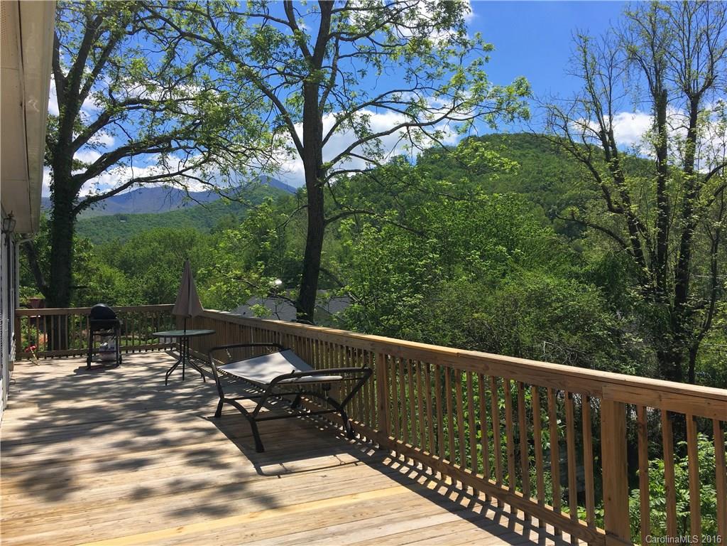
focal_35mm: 29
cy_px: 273
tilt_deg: +3.1
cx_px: 364
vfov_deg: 48.2
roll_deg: +0.8
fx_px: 609
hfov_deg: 61.7
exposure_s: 1/1972
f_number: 2.2
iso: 25
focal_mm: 4.15
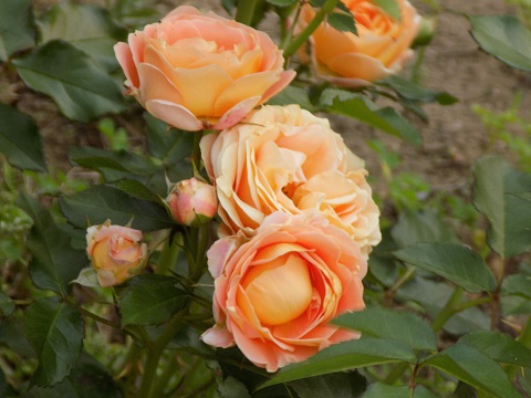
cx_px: 266
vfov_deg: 5.7
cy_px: 199
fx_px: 3973
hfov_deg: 7.6
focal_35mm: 259
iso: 125
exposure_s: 1/30
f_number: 5.7
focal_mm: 46
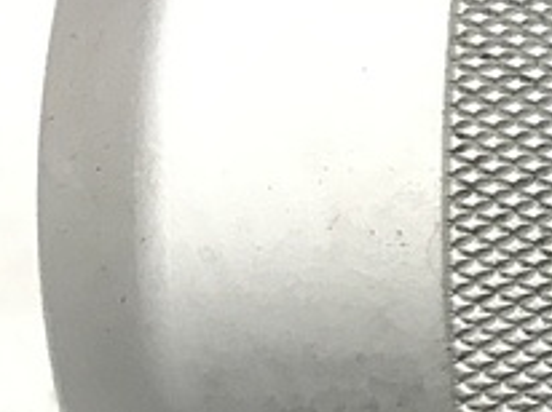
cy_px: 171
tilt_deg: -53.1
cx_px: 1329
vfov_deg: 10.9
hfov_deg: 11.8
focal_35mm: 136
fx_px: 2166
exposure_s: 1/20
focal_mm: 3.99
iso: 40
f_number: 1.8
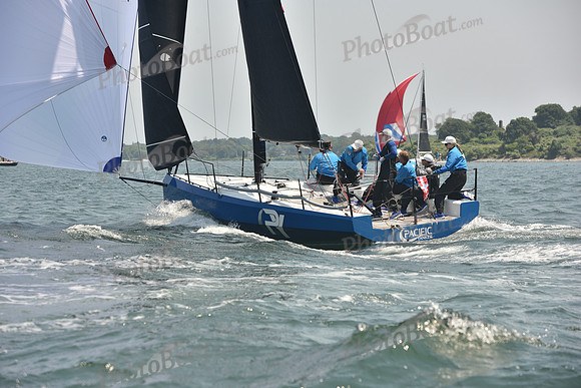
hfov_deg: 16.4
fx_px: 2018
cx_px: 290
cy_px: 194
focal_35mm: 125
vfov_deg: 11.0
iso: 250
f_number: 6.3
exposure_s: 1/640
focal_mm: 125
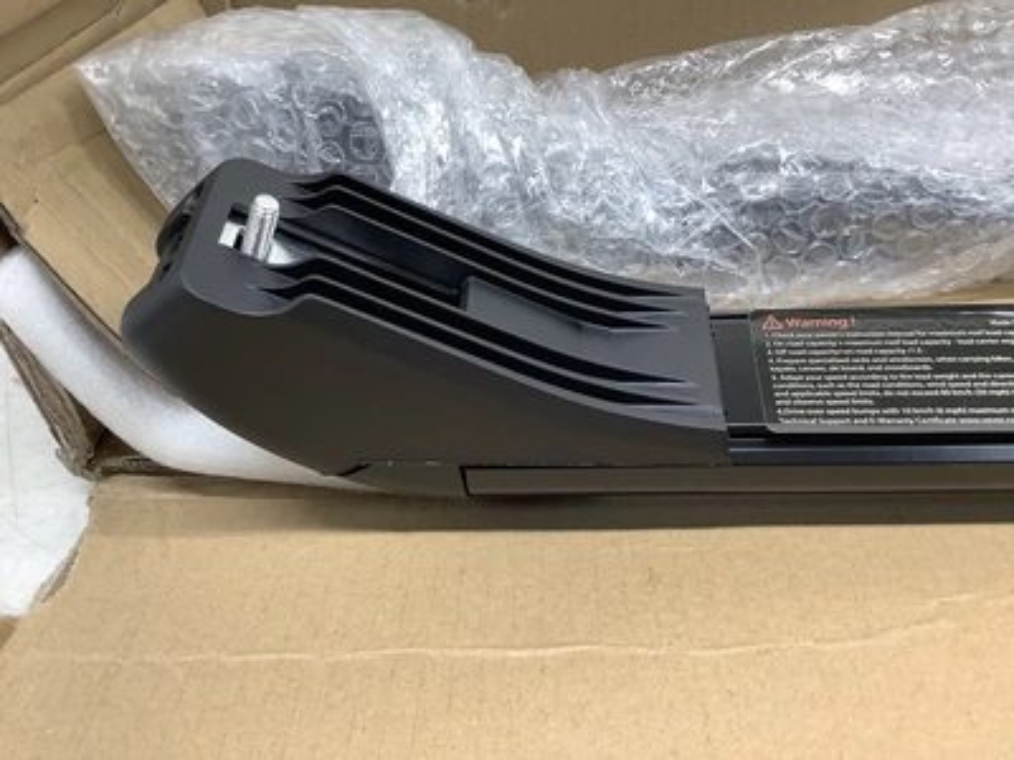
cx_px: 507
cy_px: 380
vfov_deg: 45.4
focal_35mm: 31
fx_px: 908
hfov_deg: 58.4
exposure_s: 1/60
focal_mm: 3.3
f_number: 2.4
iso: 80
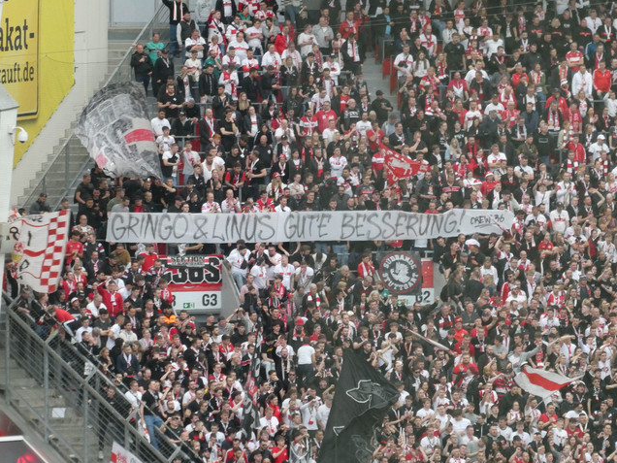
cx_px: 309
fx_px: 5383
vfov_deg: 4.9
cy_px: 232
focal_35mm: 302
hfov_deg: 6.6
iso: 640
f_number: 5.8
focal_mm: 53.8
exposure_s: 1/125
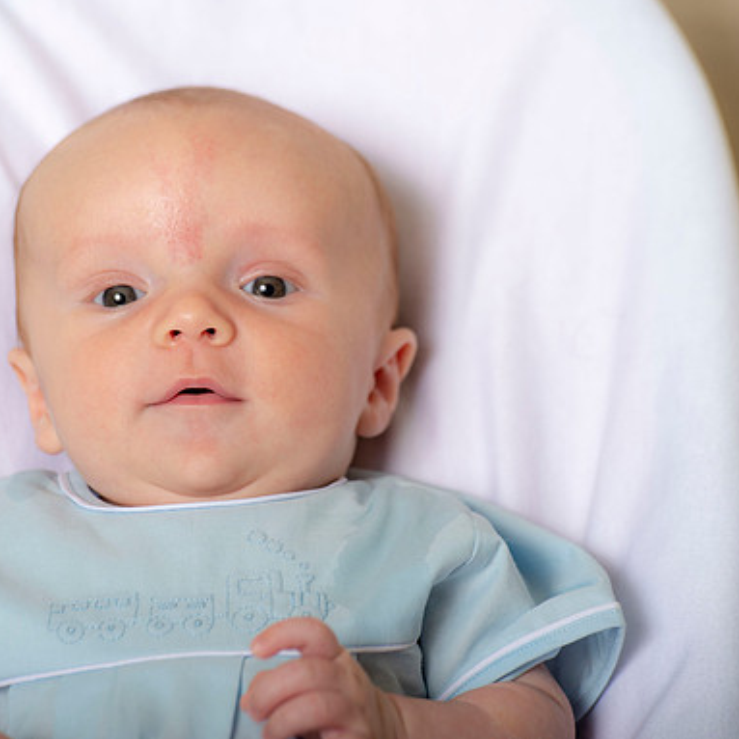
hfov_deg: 6.8
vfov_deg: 6.8
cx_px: 291
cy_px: 369
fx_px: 6207
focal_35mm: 257
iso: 250
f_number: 5.6
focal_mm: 200
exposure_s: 1/200
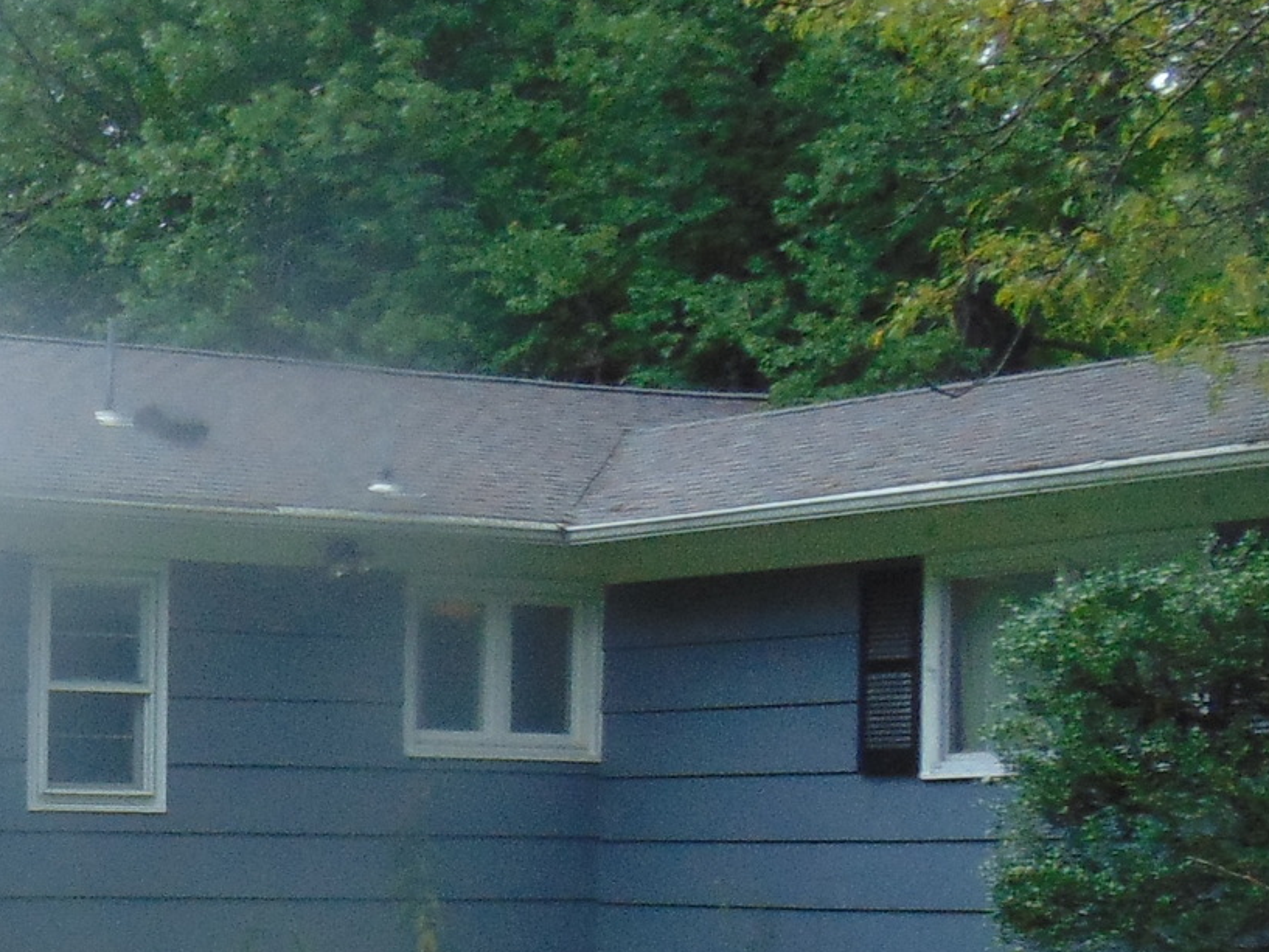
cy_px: 885
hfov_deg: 19.4
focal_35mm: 94
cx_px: -326
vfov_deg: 15.5
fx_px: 3446
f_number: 3
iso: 80
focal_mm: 4.5
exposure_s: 1/200
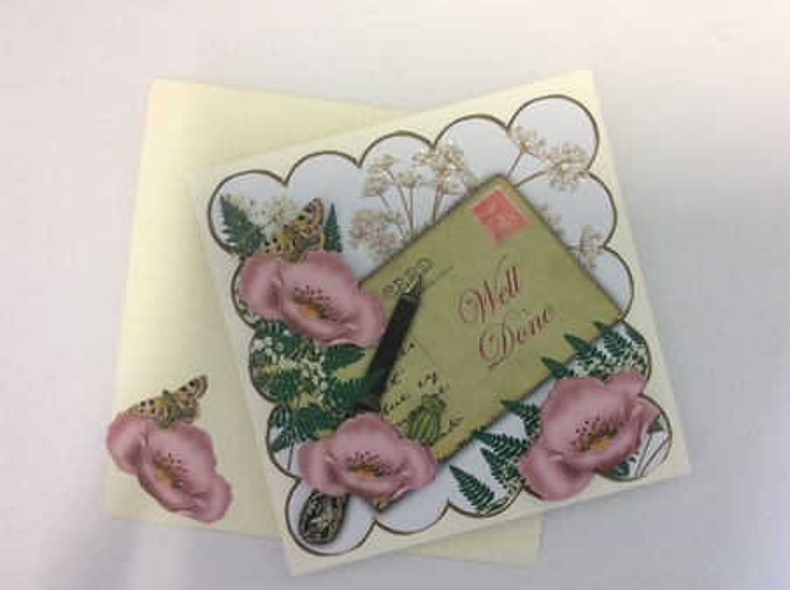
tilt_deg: -80.0
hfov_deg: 56.9
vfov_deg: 44.0
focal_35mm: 32
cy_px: 295
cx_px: 395
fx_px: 729
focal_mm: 3.3
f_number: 2.4
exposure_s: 1/25
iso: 80
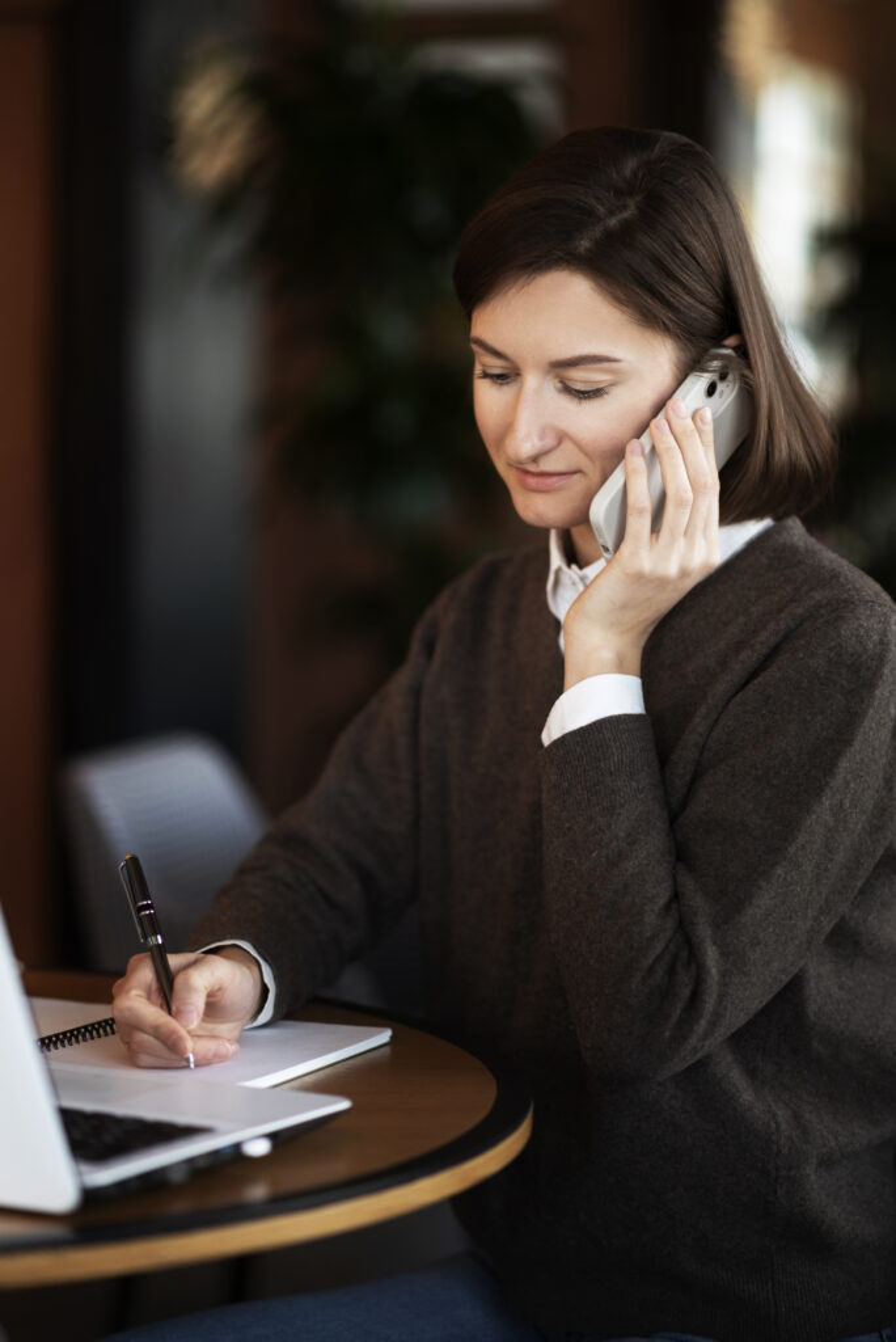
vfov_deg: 23.9
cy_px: 671
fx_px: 3169
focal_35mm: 85
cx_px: 448
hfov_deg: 16.1
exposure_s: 1/160
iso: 640
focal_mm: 85
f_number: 1.8
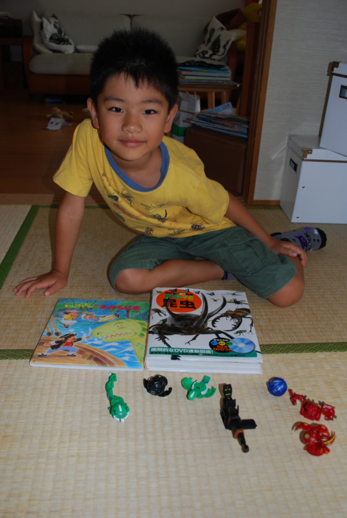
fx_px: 475
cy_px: 259
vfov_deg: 57.2
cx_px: 174
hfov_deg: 40.1
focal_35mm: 33
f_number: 4
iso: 200
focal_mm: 22
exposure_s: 1/60
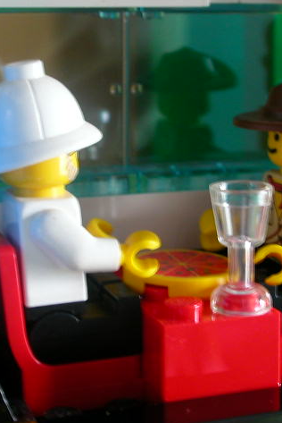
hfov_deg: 15.2
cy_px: 214
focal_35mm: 90
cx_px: 183
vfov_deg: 22.6
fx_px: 1056
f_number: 3.5
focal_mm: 9.7
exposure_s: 1/6.3
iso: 100
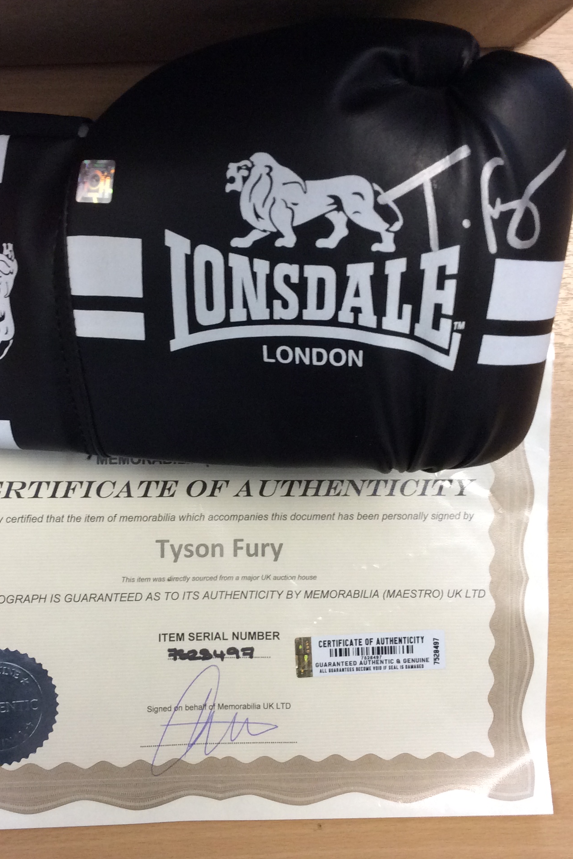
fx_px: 1074
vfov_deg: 43.6
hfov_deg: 29.7
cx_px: 214
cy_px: 429
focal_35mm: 45
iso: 100
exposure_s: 1/25
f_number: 2.4
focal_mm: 3.3
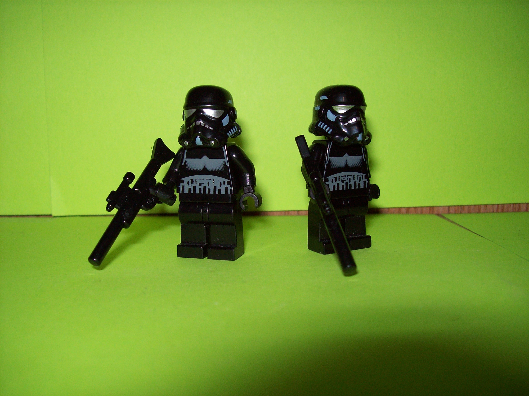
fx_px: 550
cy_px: 198
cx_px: 264
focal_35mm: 36
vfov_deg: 39.7
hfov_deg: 51.4
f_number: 2.7
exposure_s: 1/64
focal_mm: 6
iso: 80
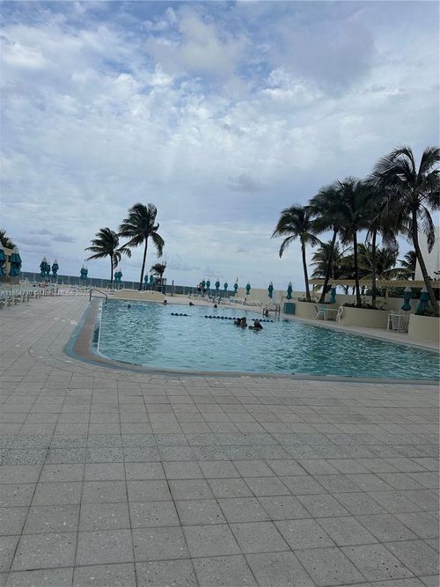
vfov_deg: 71.6
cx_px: 220
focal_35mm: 24
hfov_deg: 56.8
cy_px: 294
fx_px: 407
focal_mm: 6.86
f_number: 1.78
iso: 80
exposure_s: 1/4016
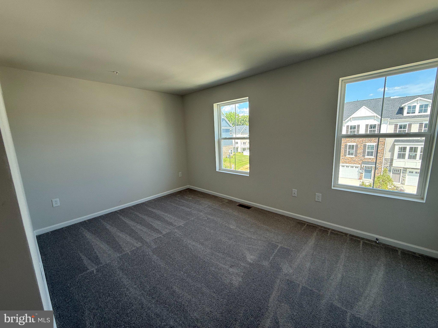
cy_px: 164
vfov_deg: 85.7
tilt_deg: -9.4
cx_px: 219
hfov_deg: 102.1
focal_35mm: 14
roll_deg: +3.1
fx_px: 177
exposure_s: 1/129
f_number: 2.2
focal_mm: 2.22
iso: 64
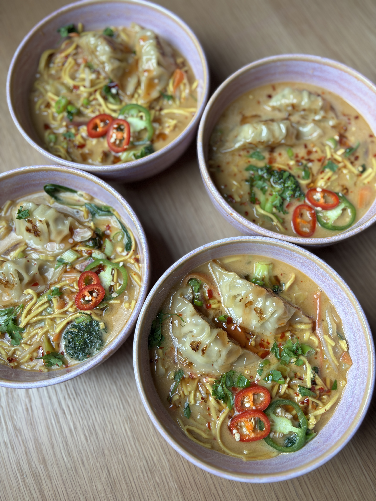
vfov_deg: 67.3
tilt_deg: -76.1
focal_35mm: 26
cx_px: 188
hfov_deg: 53.1
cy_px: 250
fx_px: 377
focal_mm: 5.96
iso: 50
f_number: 1.6
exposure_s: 1/304
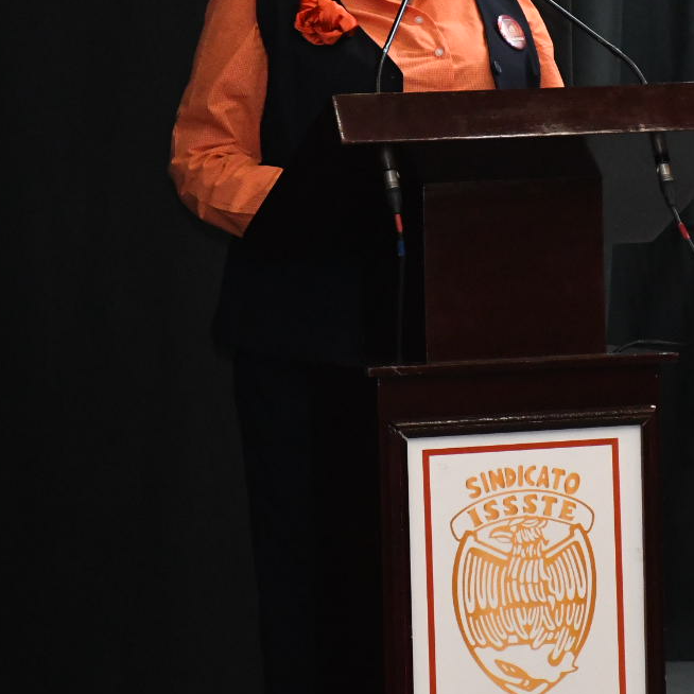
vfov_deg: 6.2
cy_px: 246
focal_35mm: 284
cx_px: 470
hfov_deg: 6.2
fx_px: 6442
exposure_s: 1/100
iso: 5000
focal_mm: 90
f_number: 5.6
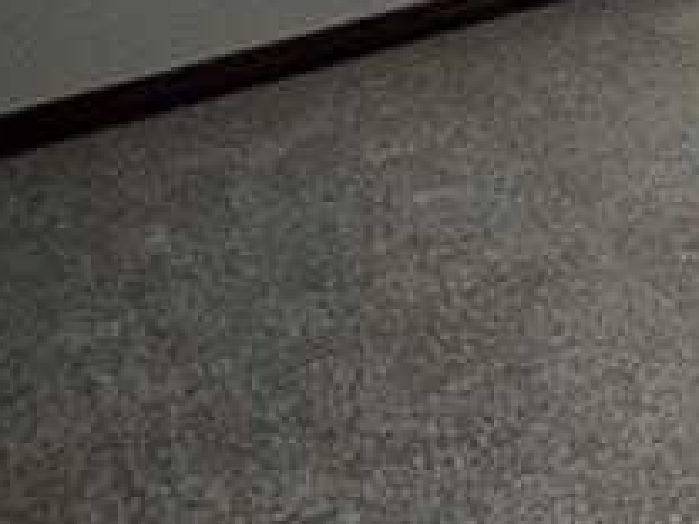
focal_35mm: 64
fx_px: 1292
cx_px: 1435
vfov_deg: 18.8
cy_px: -363
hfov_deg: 18.3
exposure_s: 1/60
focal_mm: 2.2
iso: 125
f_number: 2.2
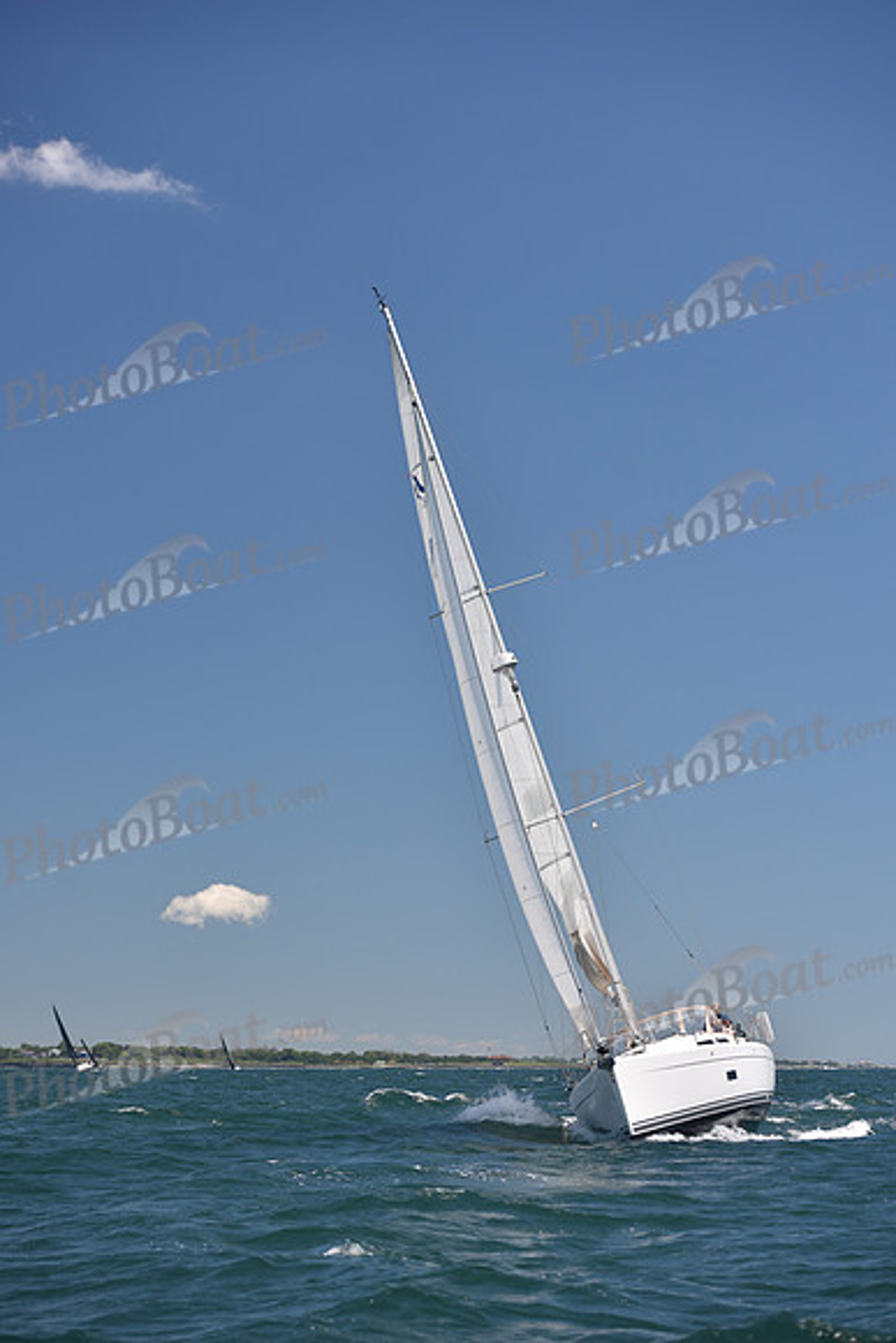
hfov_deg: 18.2
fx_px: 2798
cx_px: 448
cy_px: 672
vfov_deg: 27.0
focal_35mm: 75
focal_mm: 75
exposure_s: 1/1000
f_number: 4.5
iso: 200
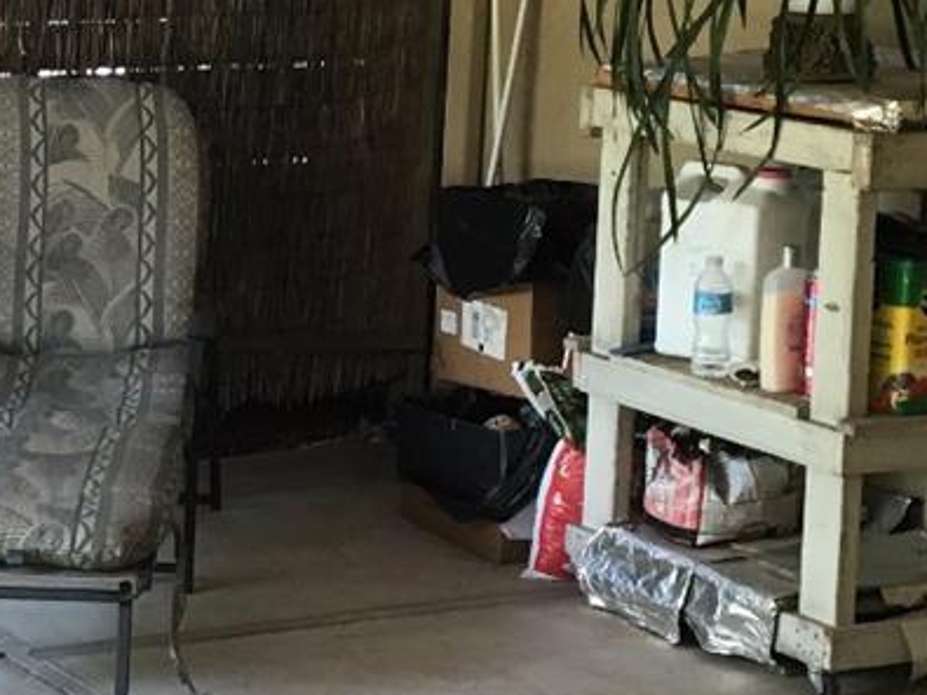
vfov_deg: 13.4
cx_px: 40
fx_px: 2945
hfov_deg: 17.5
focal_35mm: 110
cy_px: 284
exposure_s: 1/30
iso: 40
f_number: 2.2
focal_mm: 4.15
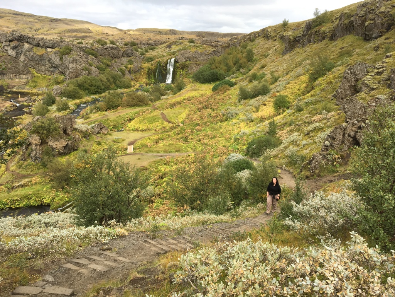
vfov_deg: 48.2
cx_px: 198
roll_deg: -0.5
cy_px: 148
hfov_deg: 61.7
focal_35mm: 29
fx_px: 331
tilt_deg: -16.4
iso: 25
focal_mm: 4.15
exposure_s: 1/466
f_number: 2.2
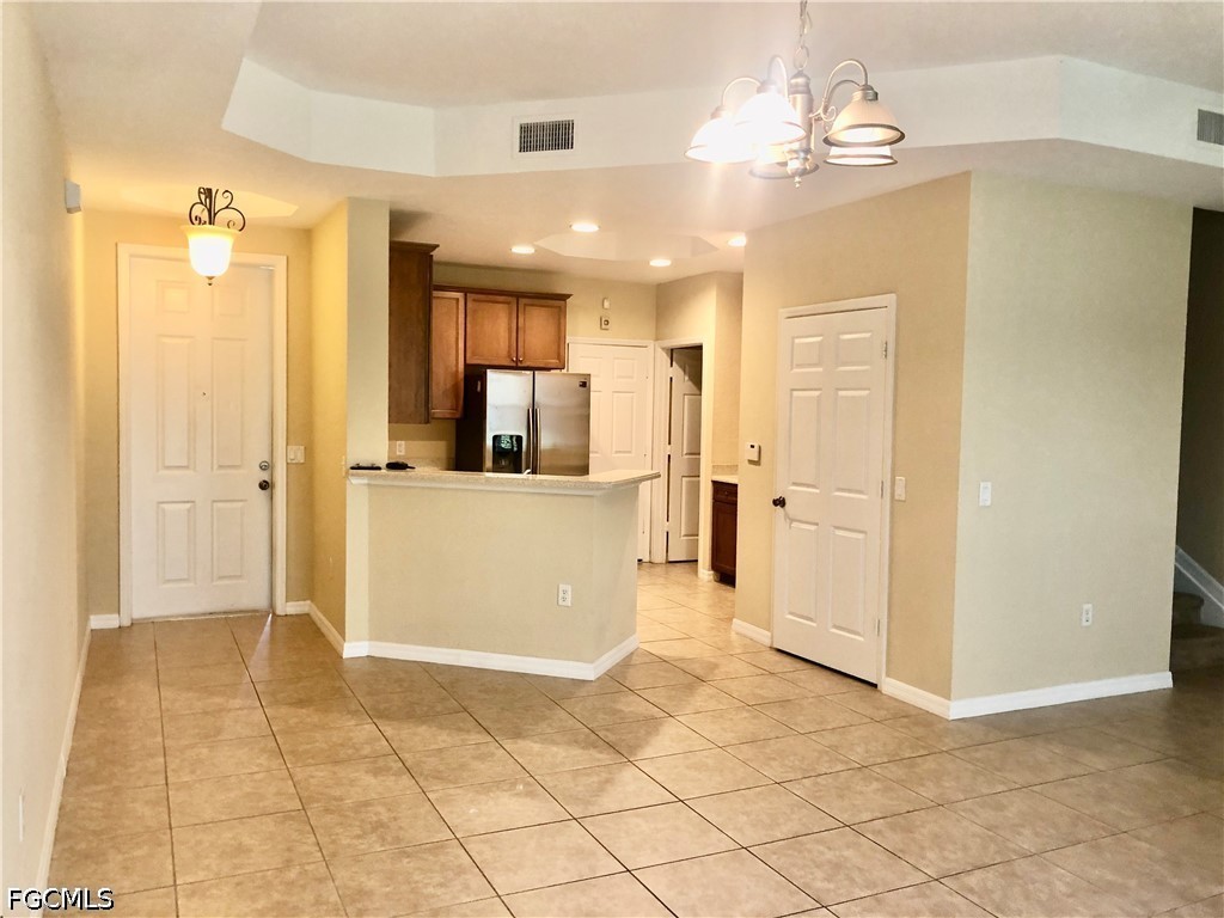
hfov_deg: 63.4
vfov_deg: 49.7
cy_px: 459
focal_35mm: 28
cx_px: 612
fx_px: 990
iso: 40
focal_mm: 4
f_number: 1.8
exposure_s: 1/15
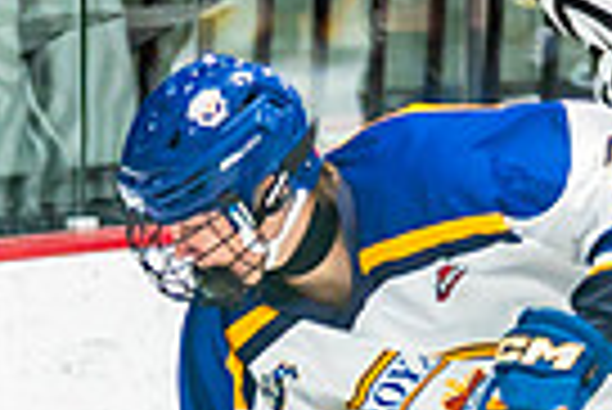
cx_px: 432
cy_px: 719
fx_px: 12168
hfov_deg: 2.9
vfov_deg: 1.9
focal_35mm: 715
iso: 500
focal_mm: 100
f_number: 2.8
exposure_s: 1/640
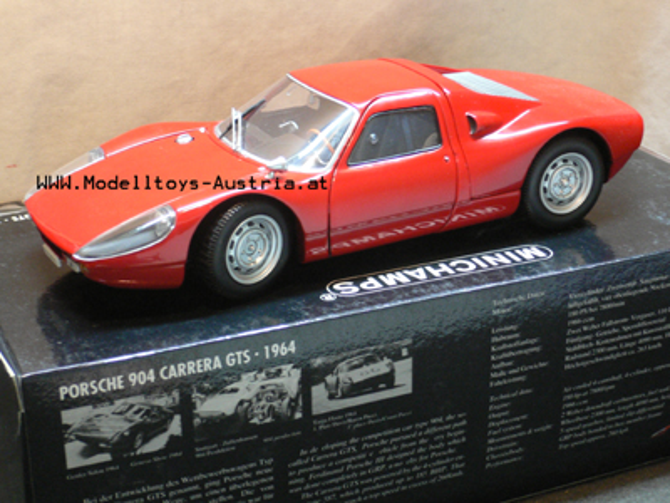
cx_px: 335
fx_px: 1277
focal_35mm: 66
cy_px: 252
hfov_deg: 29.4
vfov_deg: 22.3
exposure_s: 1/8
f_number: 4
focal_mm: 11
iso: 200
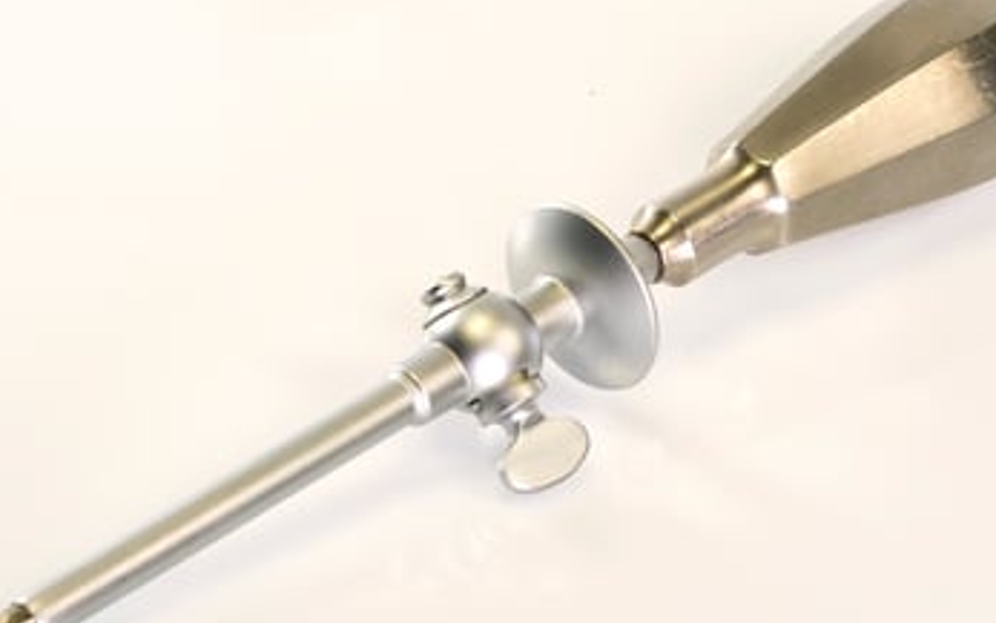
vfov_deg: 9.9
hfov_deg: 15.8
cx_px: 494
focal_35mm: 132
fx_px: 3584
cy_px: 276
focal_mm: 45
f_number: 8
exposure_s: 1/15
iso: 200
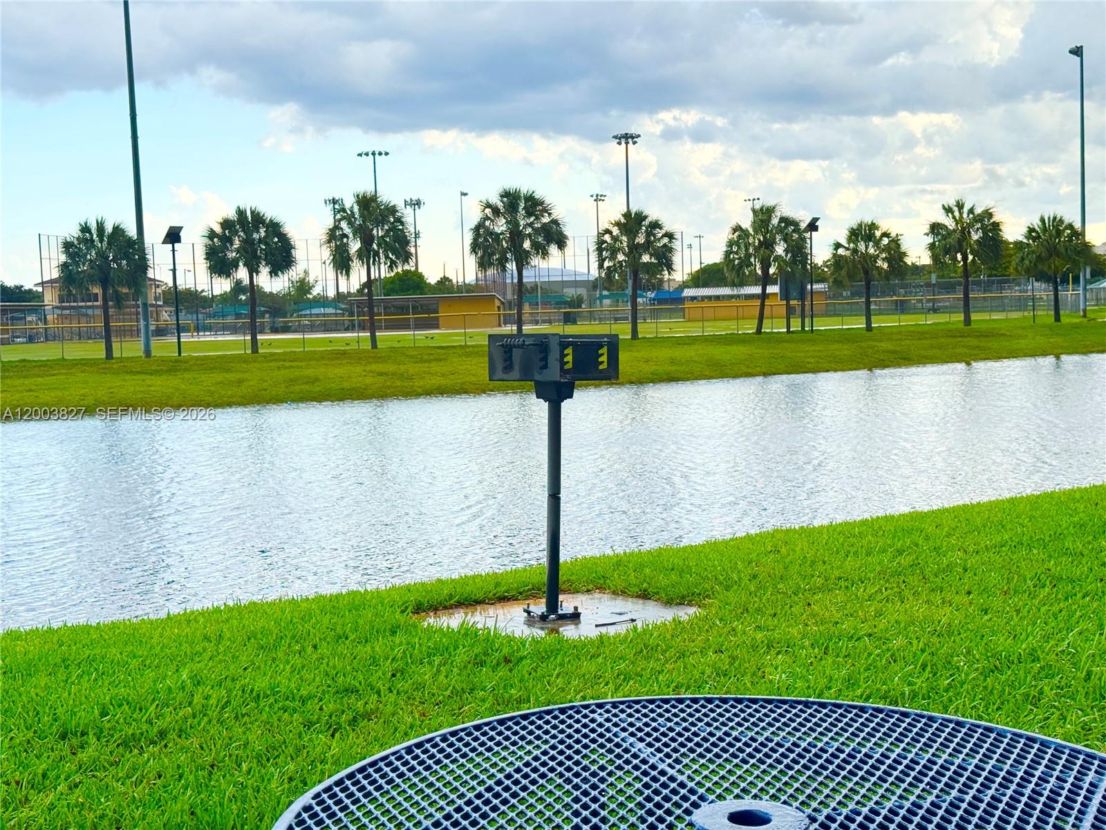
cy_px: 415
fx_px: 1534
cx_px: 553
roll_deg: +1.5
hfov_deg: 39.7
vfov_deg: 30.3
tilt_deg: -4.7
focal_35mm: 48
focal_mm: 6.76
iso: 64
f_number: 1.78
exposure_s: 1/1818
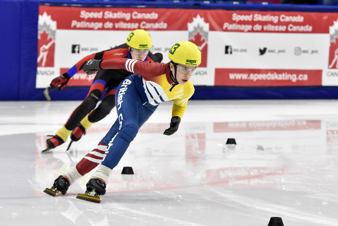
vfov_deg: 7.6
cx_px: 169
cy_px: 113
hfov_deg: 11.4
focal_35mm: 180
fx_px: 1690
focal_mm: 120
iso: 3200
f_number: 3.5
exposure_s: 1/1000
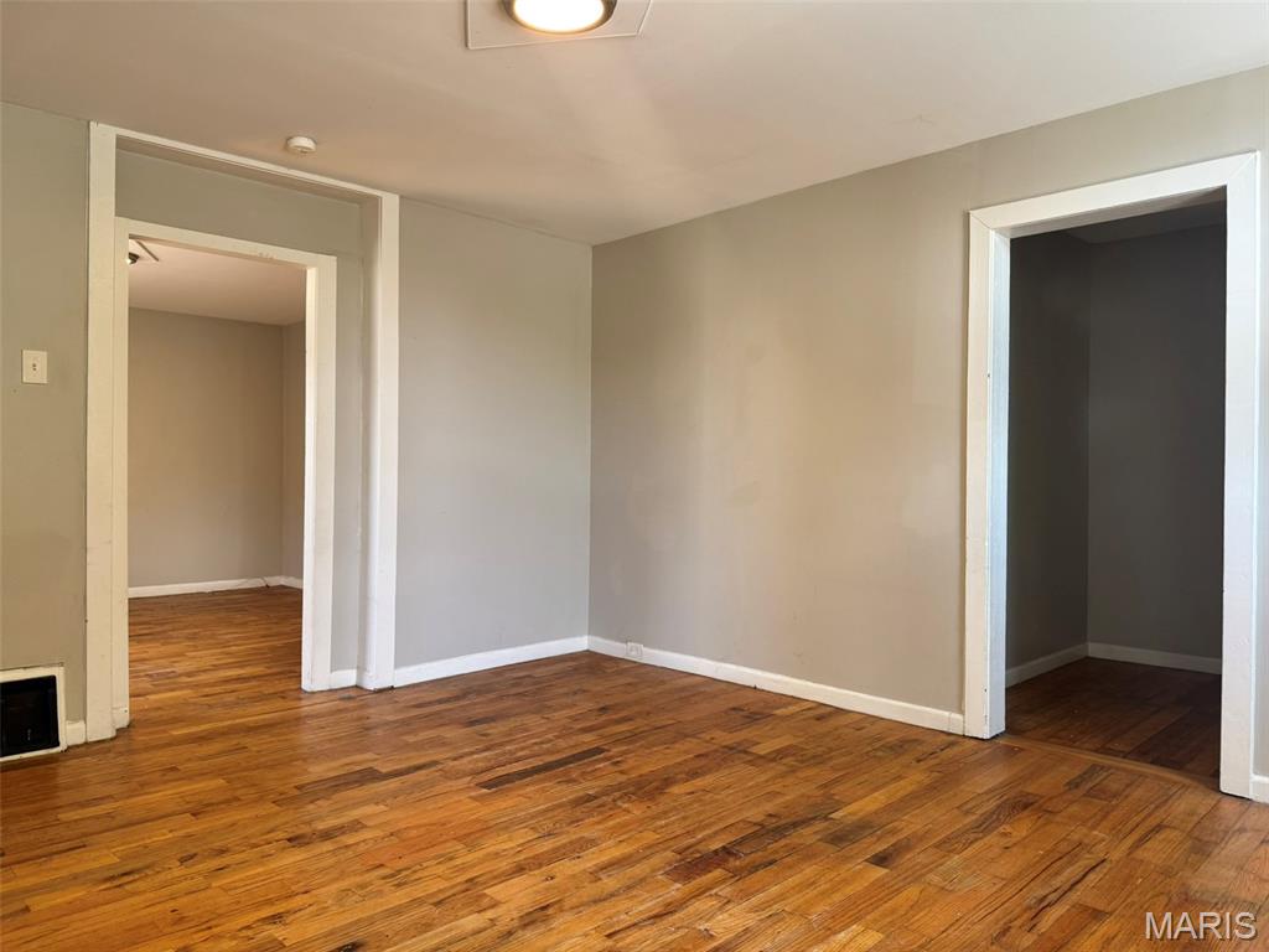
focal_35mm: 24
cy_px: 476
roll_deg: -0.6
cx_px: 634
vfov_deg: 56.8
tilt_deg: -0.7
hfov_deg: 71.6
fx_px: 880
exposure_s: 1/121
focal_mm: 6.76
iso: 160
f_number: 1.78
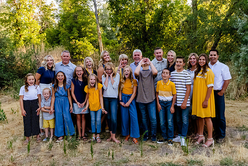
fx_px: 263
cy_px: 65
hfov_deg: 50.4
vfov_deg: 34.7
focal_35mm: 38
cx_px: 126
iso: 4000
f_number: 9
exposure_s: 1/500
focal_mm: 24
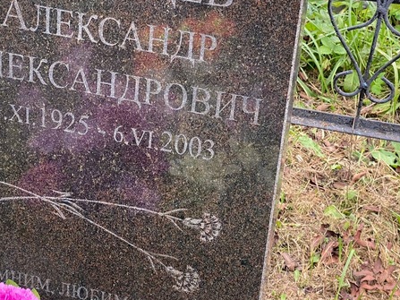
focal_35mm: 93
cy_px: 91
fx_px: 1074
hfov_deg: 21.0
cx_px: 129
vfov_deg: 15.8
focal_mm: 6
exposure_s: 1/122
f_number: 2
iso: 32
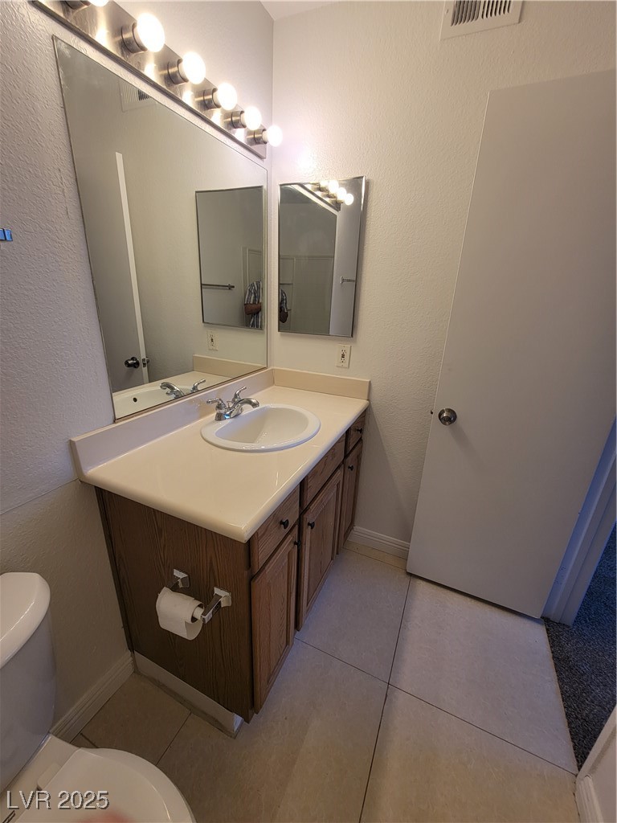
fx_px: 309
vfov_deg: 106.2
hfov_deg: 89.9
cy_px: 412
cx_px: 308
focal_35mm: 13
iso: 64
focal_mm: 2.2
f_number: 2.2
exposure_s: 1/120
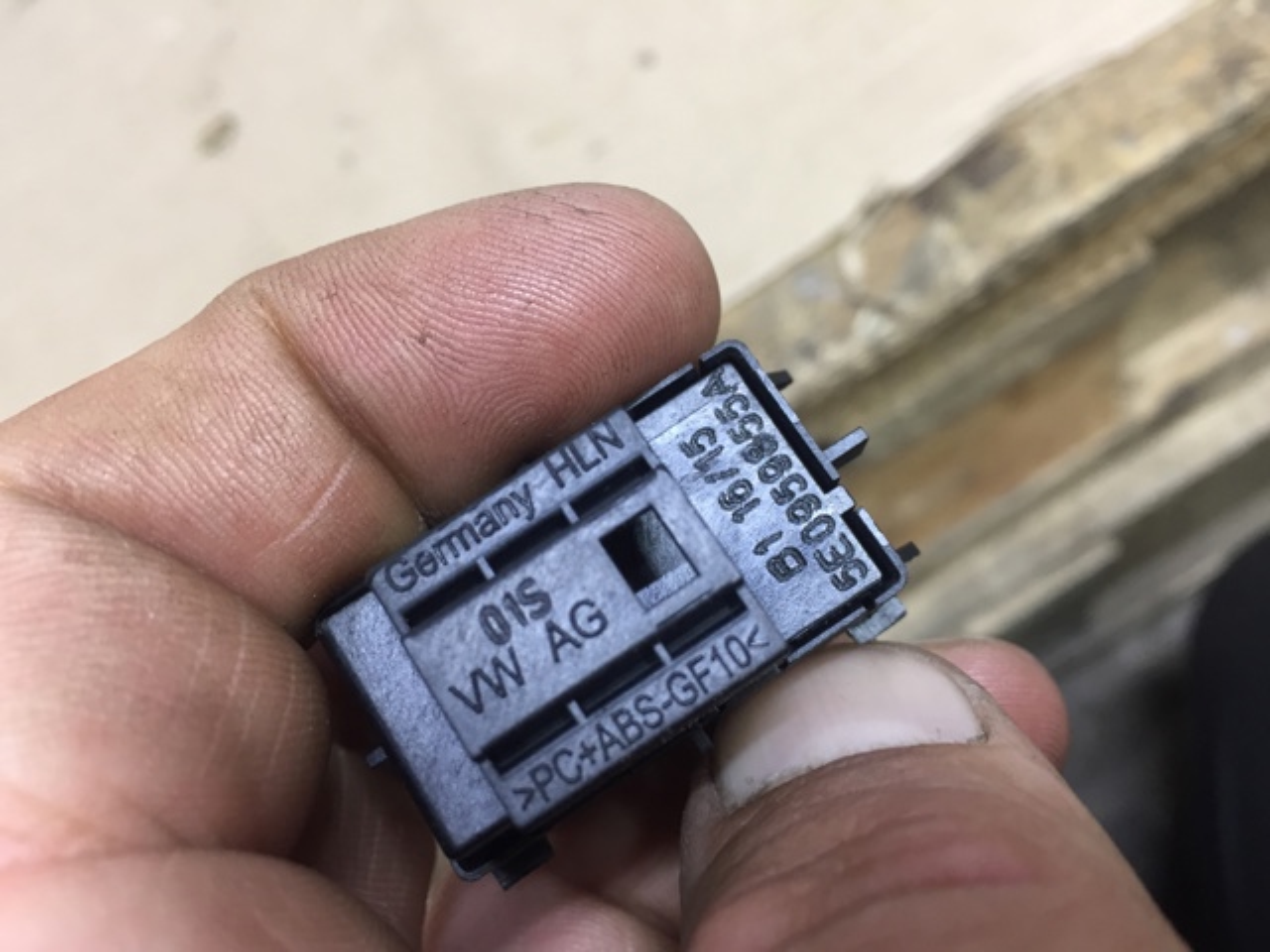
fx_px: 1064
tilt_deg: -56.3
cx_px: 635
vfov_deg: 48.2
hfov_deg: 61.7
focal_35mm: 29
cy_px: 476
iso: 100
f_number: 2.2
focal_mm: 4.15
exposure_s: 1/33
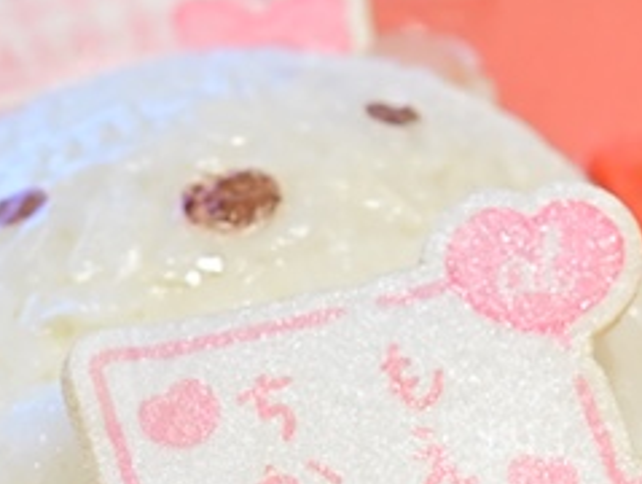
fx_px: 4476
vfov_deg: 6.1
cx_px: 239
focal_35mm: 241
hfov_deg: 8.2
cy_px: 588
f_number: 7.1
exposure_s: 1/200
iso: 4000
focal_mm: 60
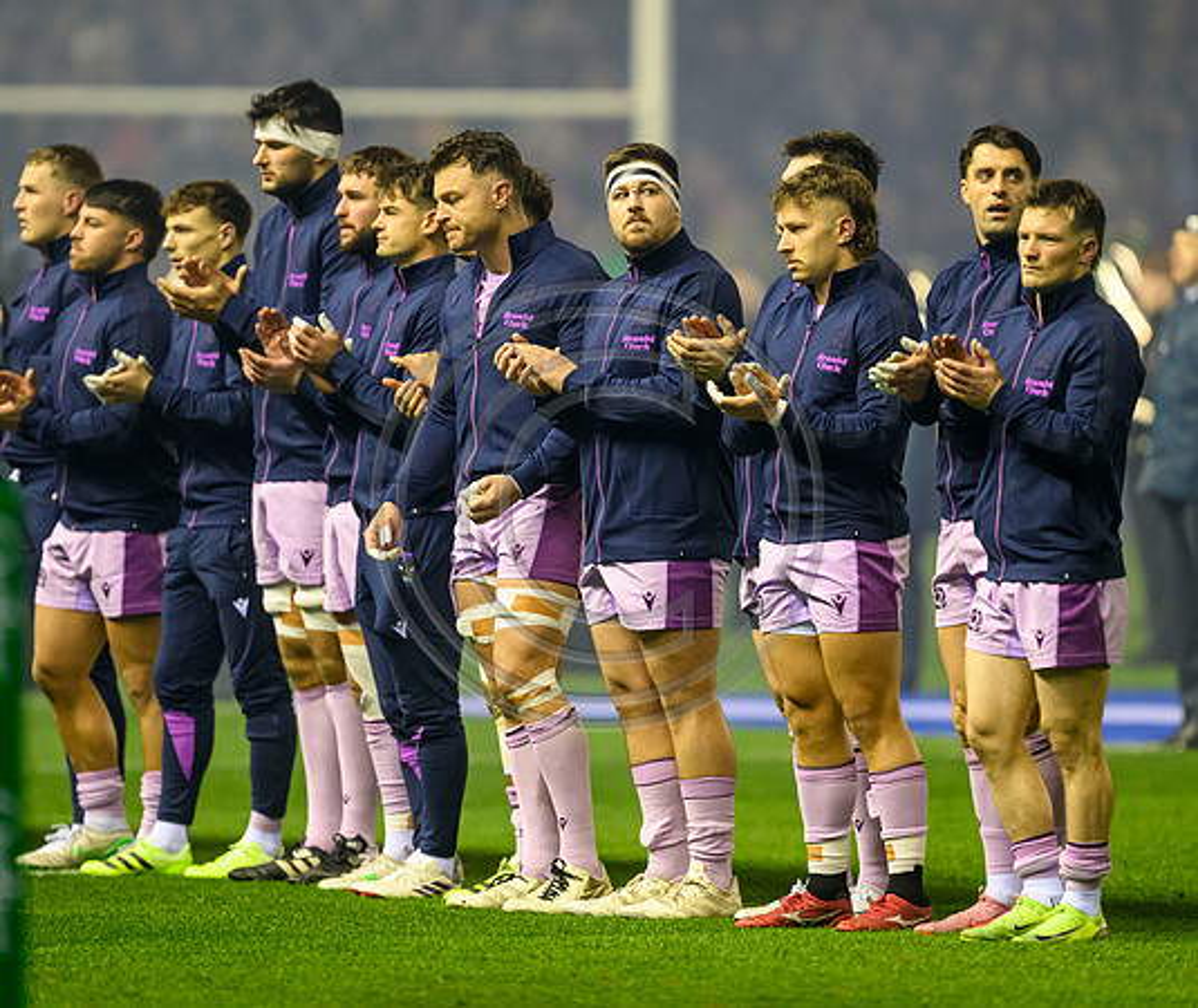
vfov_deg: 3.3
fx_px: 17404
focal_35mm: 481
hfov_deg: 3.9
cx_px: 609
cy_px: 492
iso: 6400
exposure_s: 1/1600
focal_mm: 400
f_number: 2.8
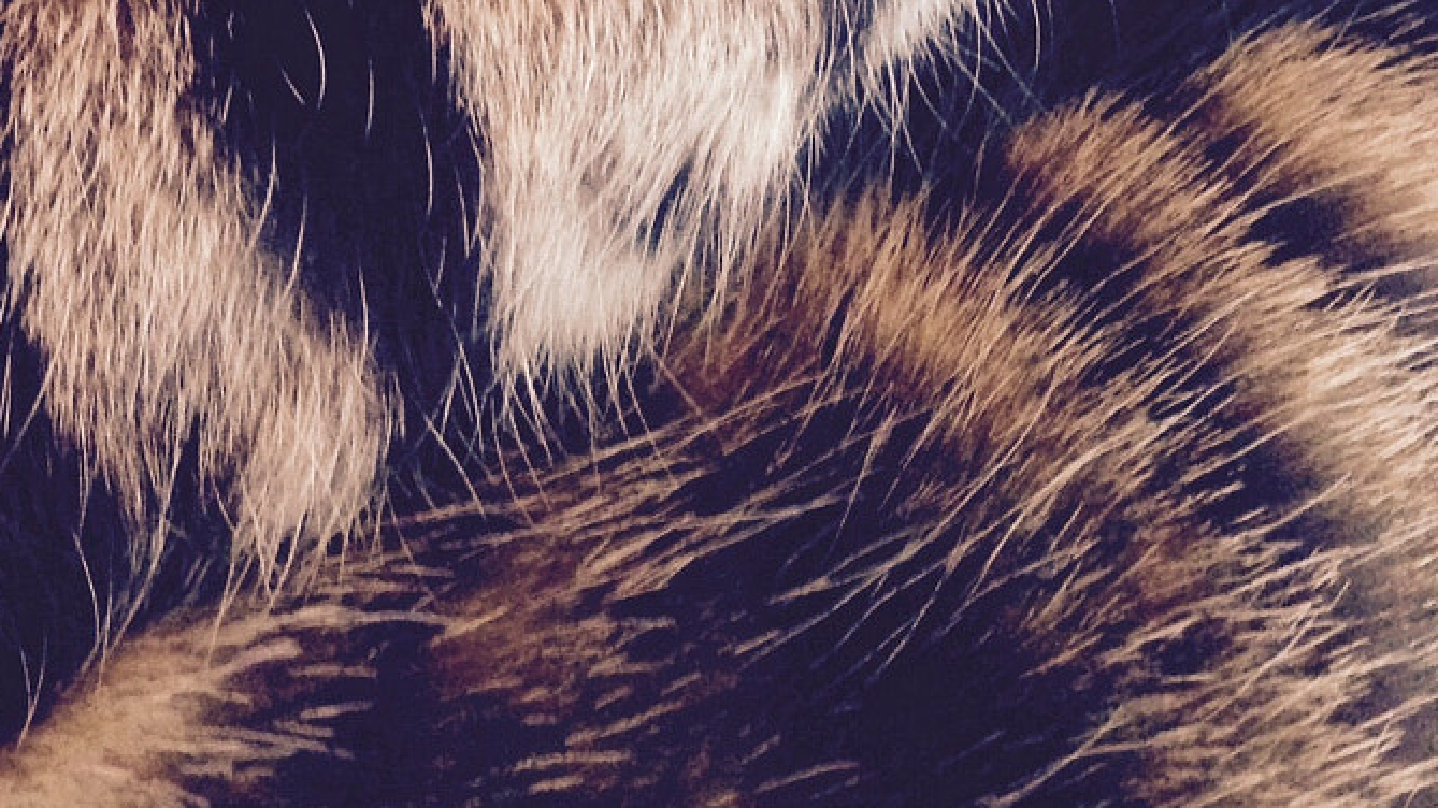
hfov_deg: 24.3
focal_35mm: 86
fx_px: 3279
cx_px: 260
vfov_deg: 12.7
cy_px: -662
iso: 400
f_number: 2.4
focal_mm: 4.12
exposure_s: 1/20
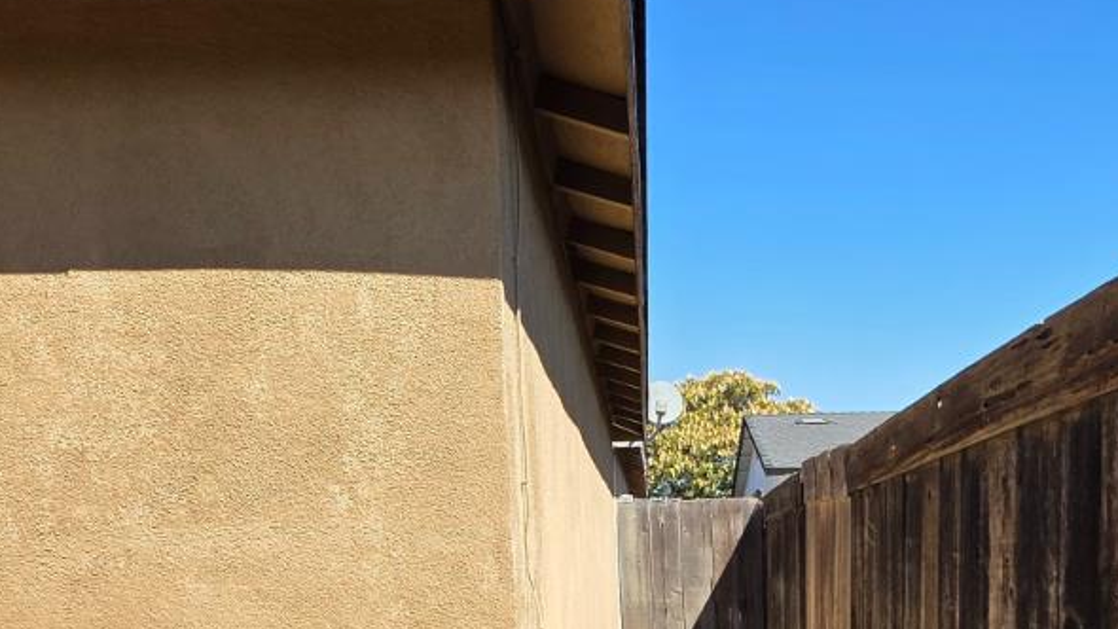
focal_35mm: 36
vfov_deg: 29.9
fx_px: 1067
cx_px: 712
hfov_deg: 54.5
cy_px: 674
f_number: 1.9
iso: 80
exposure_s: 1/2000
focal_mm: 2.2
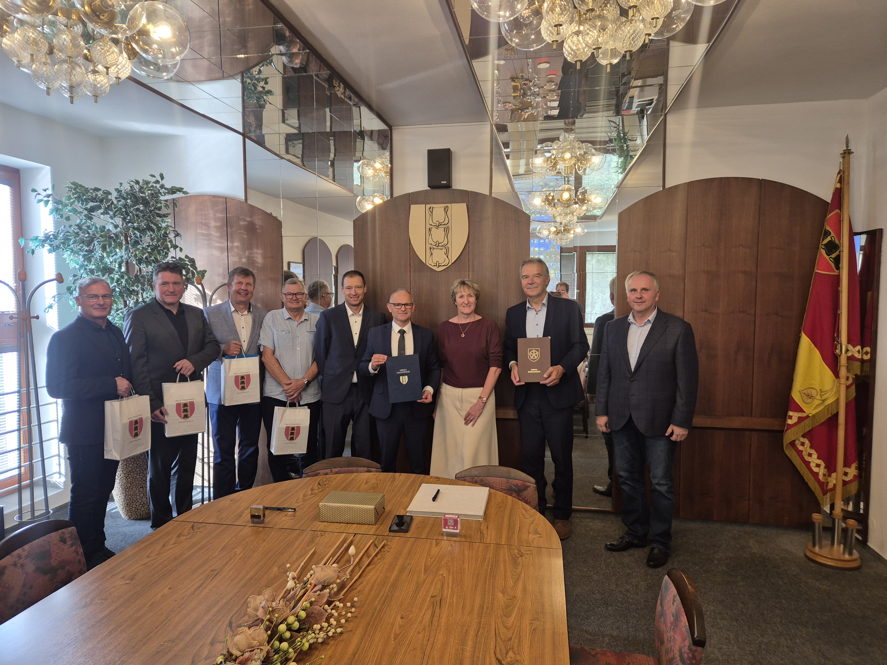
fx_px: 589
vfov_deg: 58.9
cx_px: 444
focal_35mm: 23
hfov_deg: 73.9
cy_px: 332
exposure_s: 1/100
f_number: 1.8
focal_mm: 5.4
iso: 200
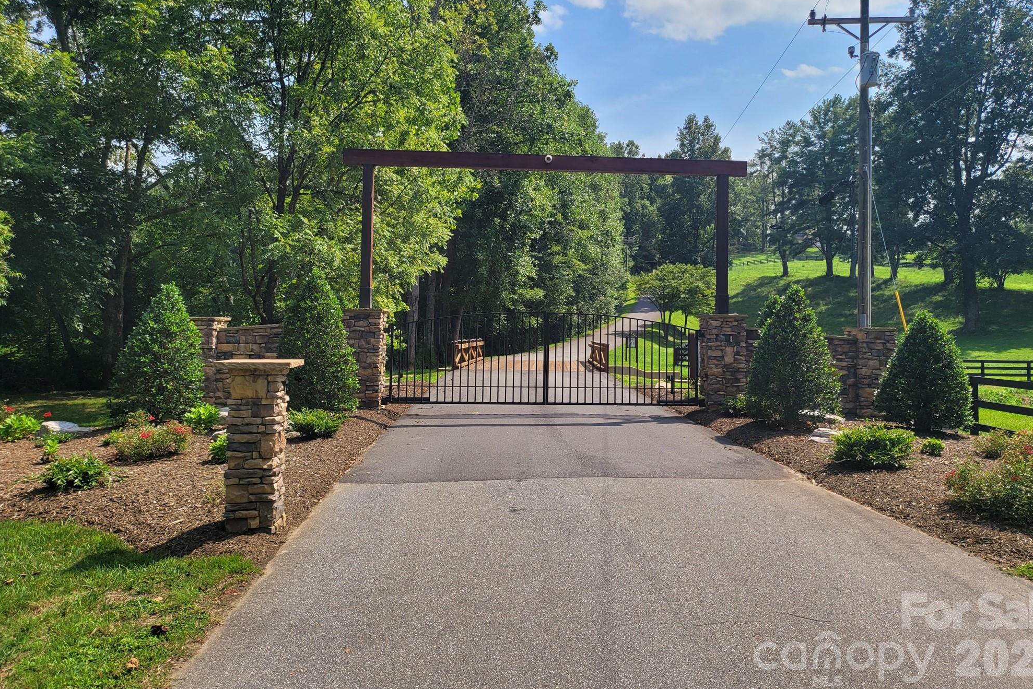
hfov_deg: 65.5
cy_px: 294
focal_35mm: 28
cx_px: 533
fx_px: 803
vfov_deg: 46.3
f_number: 1.8
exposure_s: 1/2745
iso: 40
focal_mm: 5
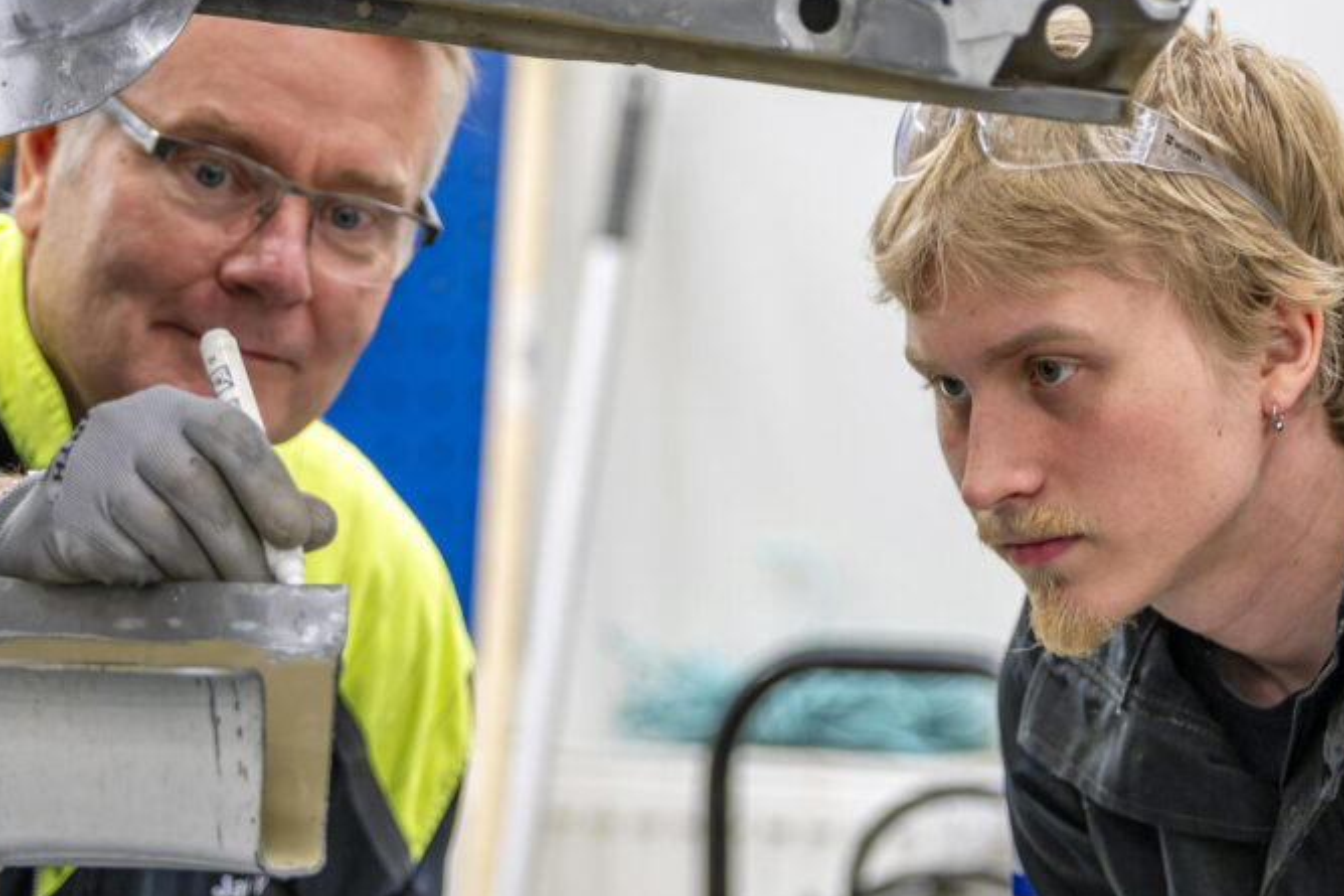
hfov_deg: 7.5
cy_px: 402
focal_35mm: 276
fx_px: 10301
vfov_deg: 5.0
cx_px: 660
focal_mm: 120
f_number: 2.8
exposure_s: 1/100
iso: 400
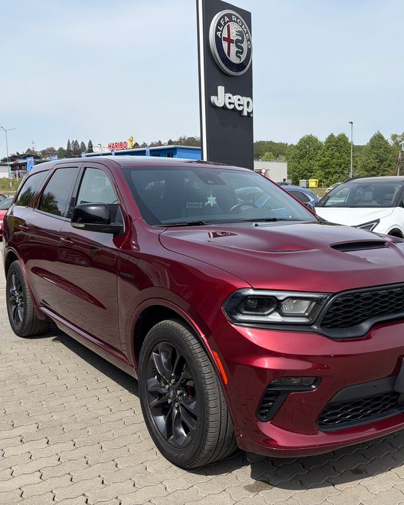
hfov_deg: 43.1
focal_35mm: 34
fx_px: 508
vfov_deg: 52.9
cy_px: 252
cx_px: 243
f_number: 1.6
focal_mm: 5.96
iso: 50
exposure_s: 1/3831
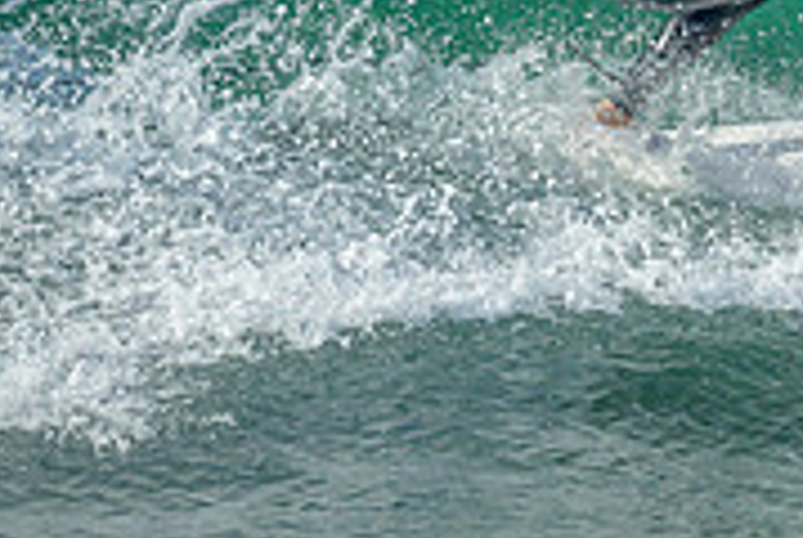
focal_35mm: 2999
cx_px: 1147
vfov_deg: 0.5
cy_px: -175
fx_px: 67004
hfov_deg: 0.7
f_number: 6.3
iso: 250
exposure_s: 1/2000
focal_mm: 800
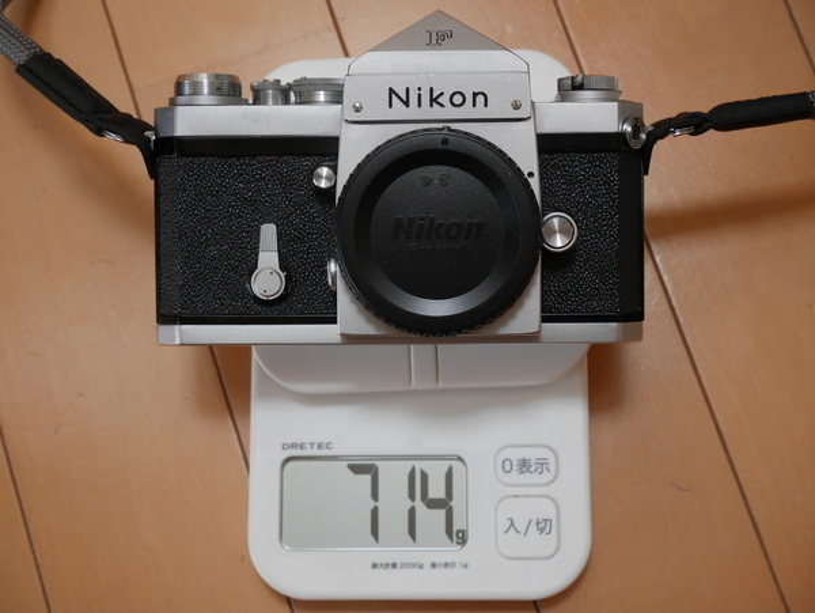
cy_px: 306
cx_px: 408
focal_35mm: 64
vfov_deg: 23.0
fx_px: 1508
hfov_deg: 30.2
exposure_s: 1/80
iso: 800
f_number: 5.6
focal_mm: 32
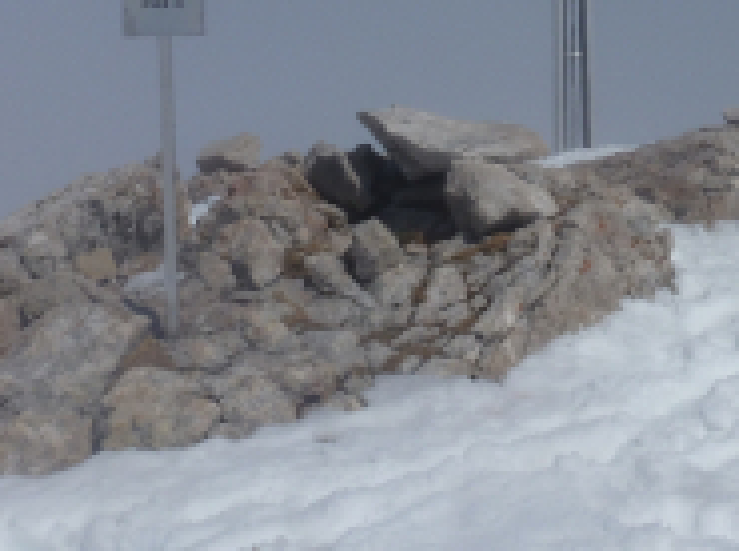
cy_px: 68
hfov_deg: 23.8
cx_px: 655
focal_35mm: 80
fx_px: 1705
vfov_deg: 18.1
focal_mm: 7.4
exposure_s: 1/1300
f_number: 6.3
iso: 100
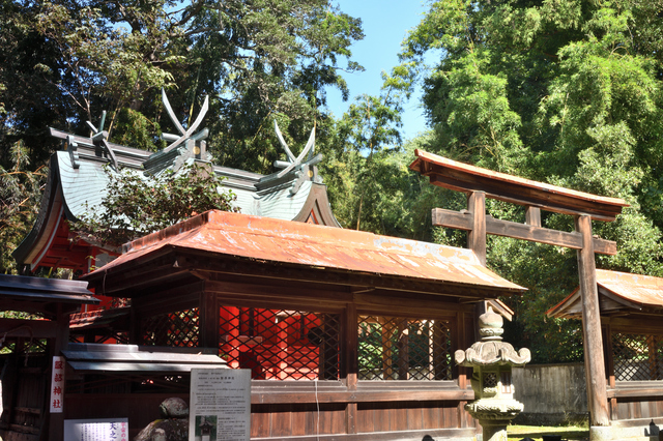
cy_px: 220
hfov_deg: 48.5
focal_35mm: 40
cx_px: 332
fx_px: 736
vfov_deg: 33.4
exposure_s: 1/20
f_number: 22
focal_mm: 40
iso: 250
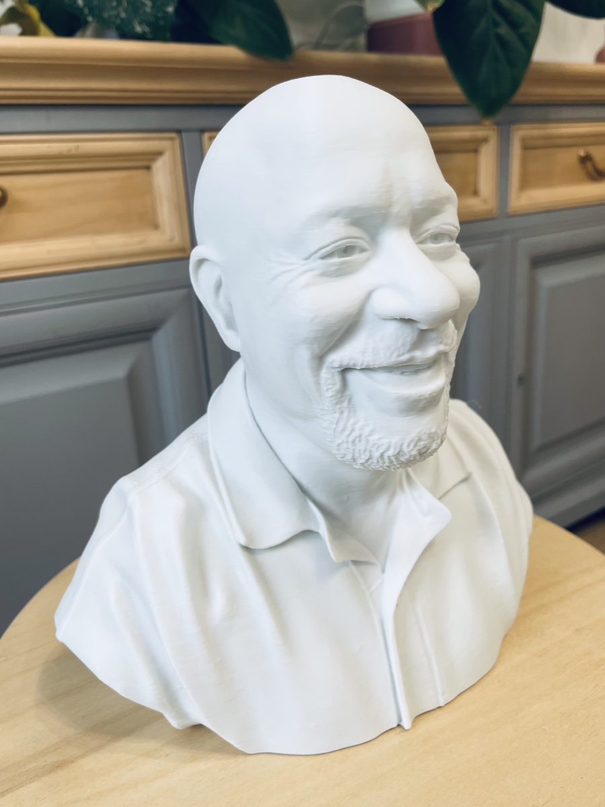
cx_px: 302
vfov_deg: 67.3
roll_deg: -1.9
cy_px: 404
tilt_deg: -18.5
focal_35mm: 26
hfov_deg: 53.0
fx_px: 606
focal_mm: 4.2
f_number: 1.6
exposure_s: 1/110
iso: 32
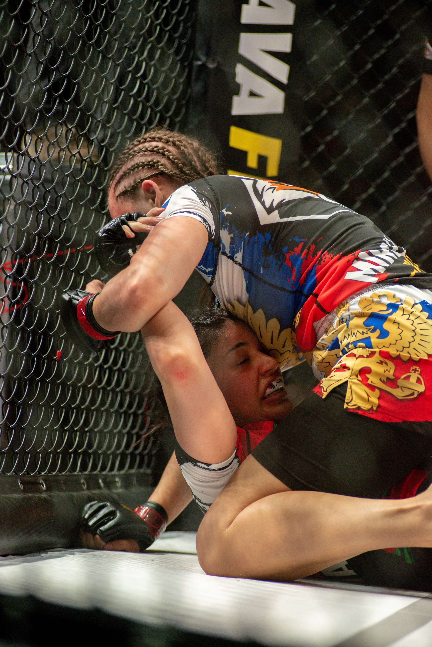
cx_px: 216
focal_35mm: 125
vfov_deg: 16.4
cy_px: 324
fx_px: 2248
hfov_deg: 11.0
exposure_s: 1/1250
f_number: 4
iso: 2000
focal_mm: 125
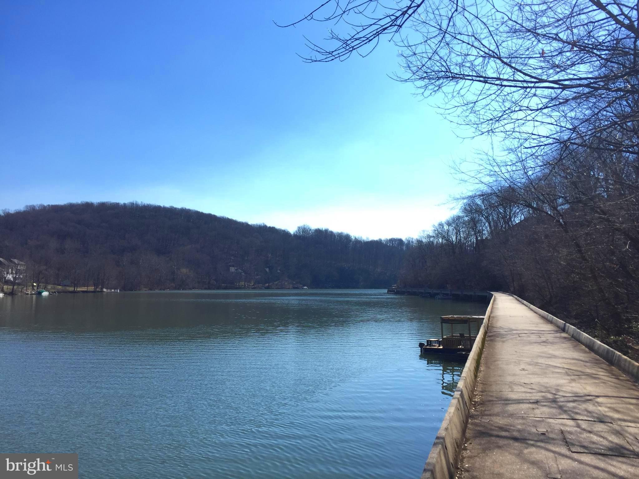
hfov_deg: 61.7
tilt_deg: +4.8
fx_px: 535
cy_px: 240
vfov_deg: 48.2
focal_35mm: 29
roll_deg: -0.8
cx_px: 320
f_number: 2.2
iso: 32
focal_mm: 4.15
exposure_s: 1/1582
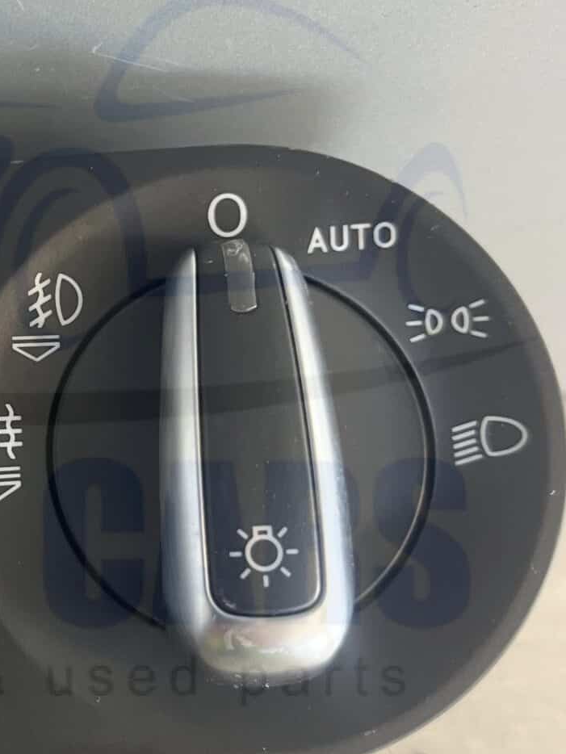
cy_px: 361
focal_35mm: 57
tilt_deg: -66.1
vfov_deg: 33.8
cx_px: 23
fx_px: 1242
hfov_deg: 24.7
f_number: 1.6
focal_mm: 5.1
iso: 160
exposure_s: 1/60
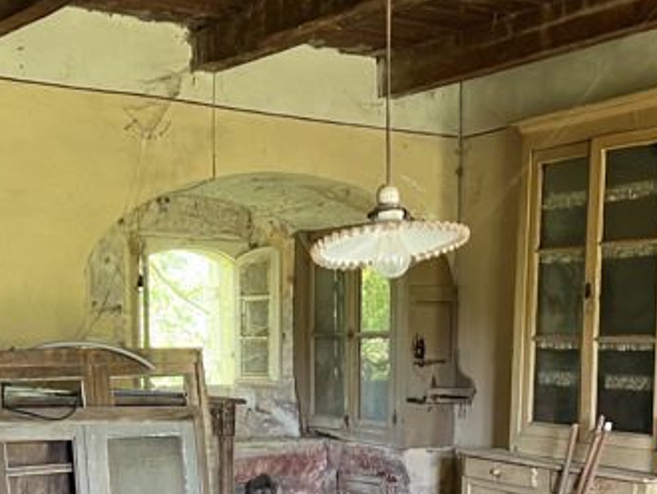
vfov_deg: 22.8
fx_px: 1197
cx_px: 330
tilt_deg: -2.9
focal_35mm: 63
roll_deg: +0.3
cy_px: 436
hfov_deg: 30.7
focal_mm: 5.7
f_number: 1.5
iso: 125
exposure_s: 1/67
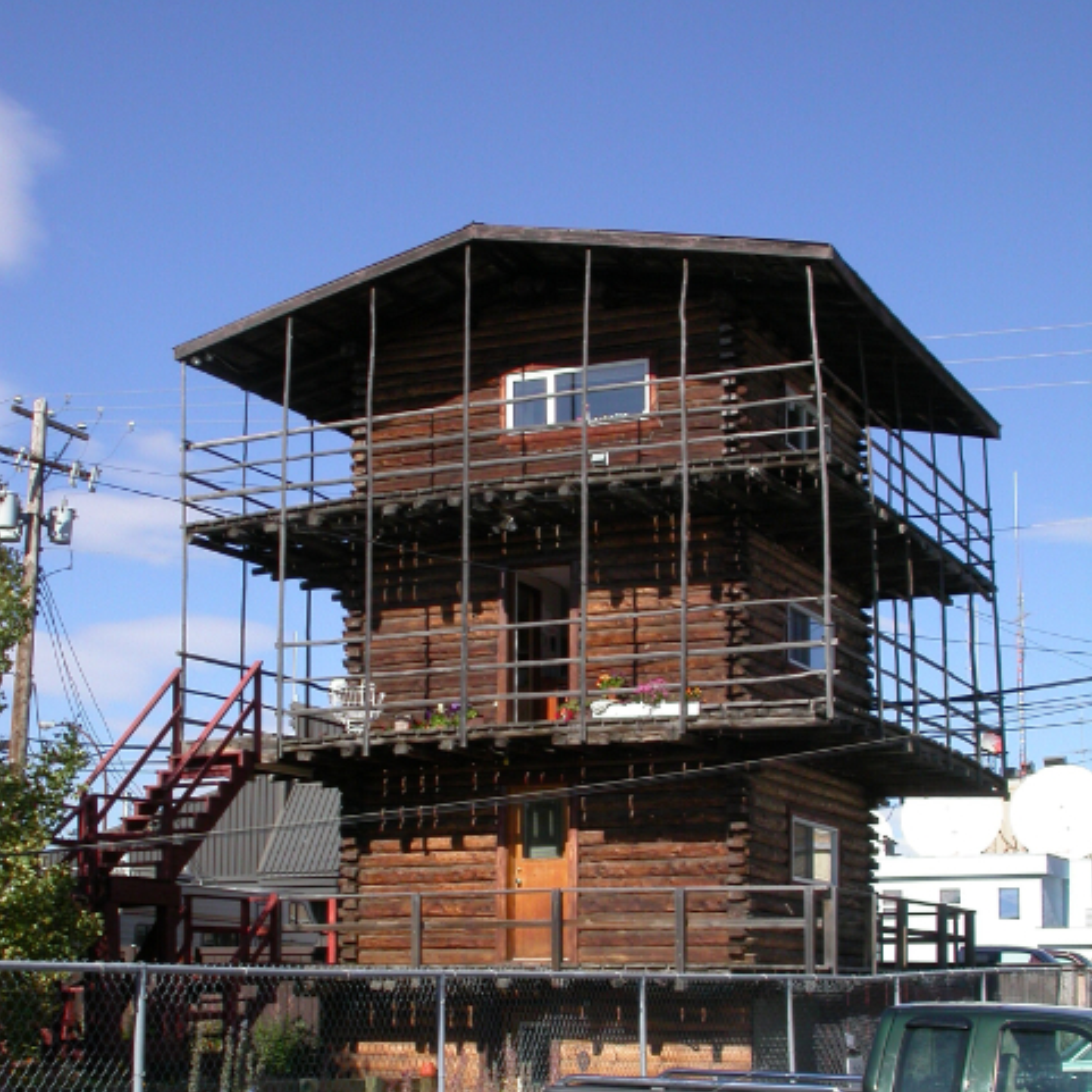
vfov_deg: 28.0
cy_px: 702
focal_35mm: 61
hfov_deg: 28.2
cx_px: 540
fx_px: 2177
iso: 100
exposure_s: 1/341
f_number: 7.4
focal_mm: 10.6
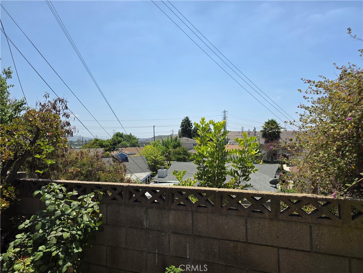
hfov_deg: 73.9
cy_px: 136
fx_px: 241
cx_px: 182
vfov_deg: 58.9
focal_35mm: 23
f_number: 1.7
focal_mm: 6.25
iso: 80
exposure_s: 1/6574
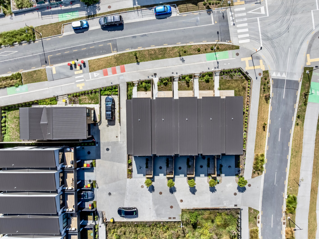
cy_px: 122
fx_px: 249
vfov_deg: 51.3
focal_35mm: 27
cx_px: 173
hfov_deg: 65.2
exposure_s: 1/200
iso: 100
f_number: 11
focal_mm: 12.29
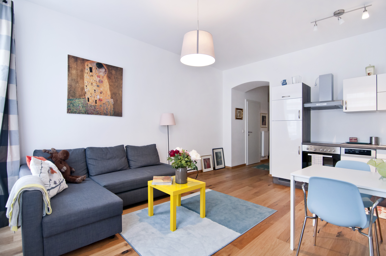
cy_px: 128
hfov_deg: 95.0
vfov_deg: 71.9
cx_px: 193
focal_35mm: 16
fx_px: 177
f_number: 3.2
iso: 800
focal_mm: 11
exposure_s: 1/25
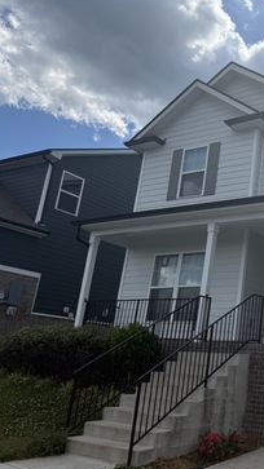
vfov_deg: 55.3
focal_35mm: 36
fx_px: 448
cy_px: 233
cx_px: 313
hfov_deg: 28.7
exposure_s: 1/9091
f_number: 1.78
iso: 125
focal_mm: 6.76
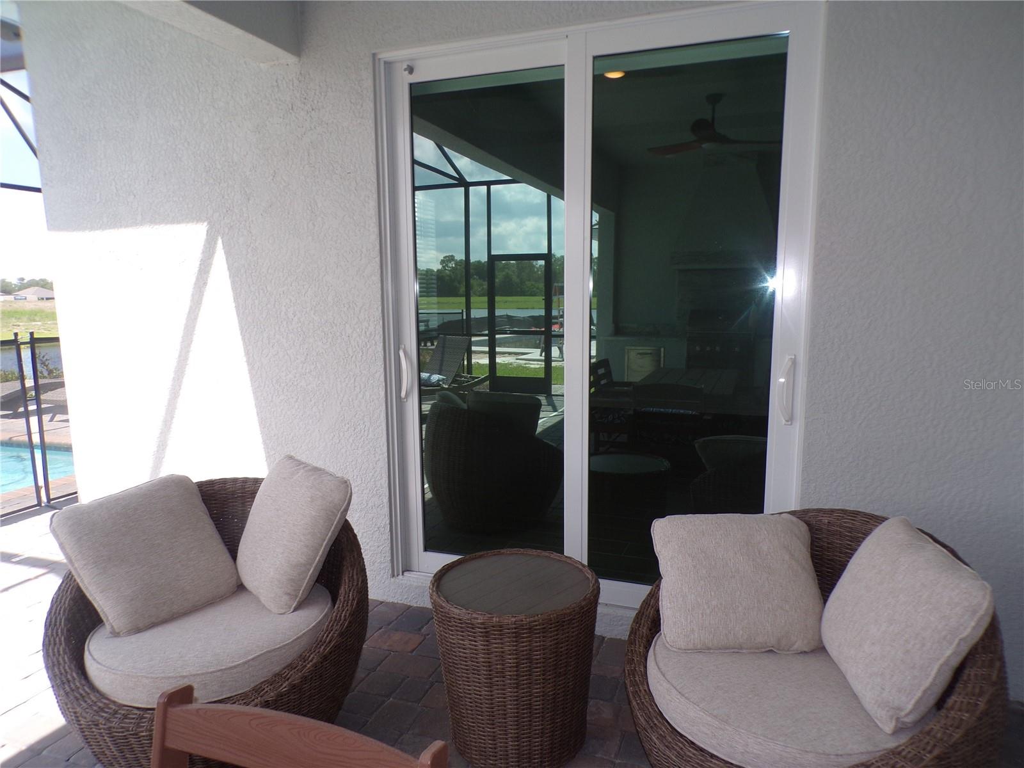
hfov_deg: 71.6
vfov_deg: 56.8
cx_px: 512
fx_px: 710
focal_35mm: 24
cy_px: 384
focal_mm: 4.3
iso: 80
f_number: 4.3
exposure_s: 1/100
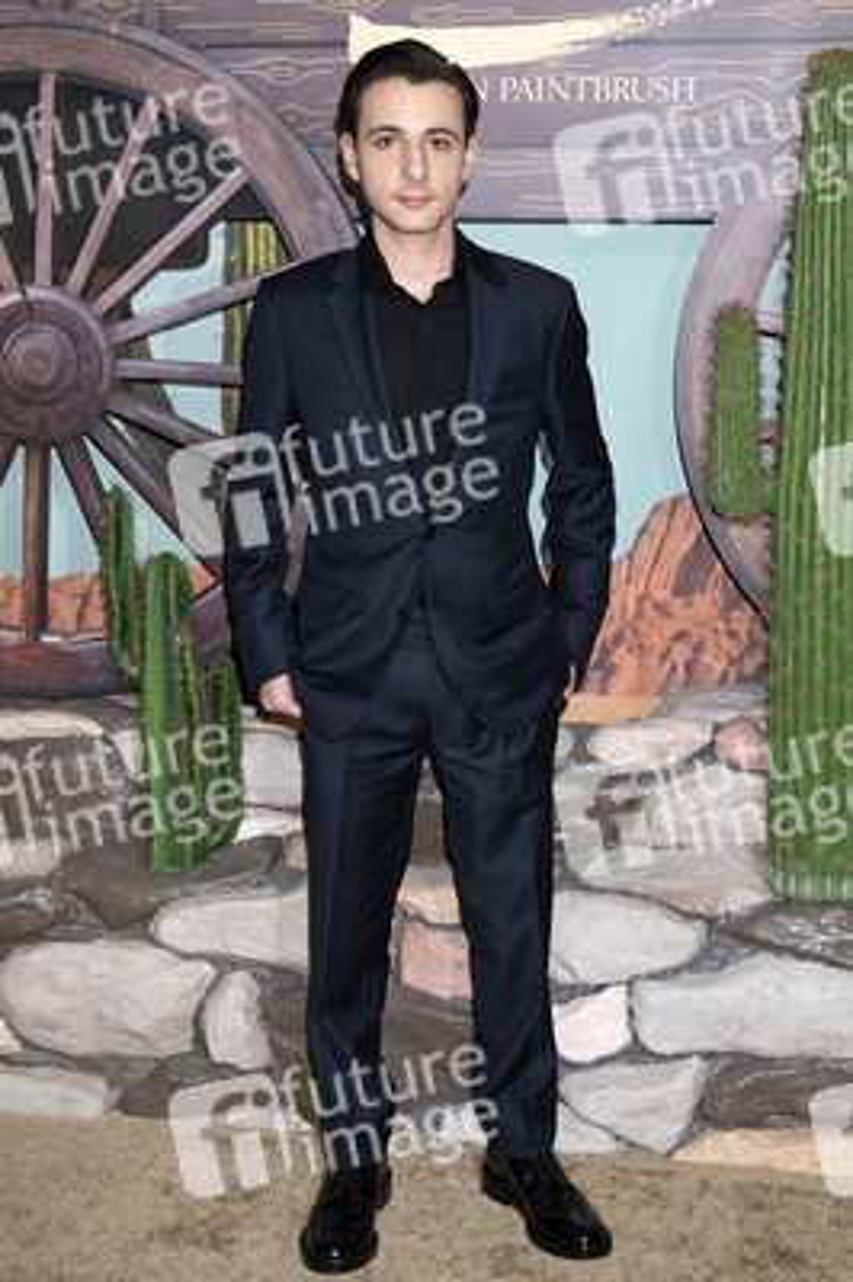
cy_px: 641
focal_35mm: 38
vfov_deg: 50.7
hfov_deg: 35.0
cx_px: 426
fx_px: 1353
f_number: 6.3
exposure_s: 1/200
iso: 400
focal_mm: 38
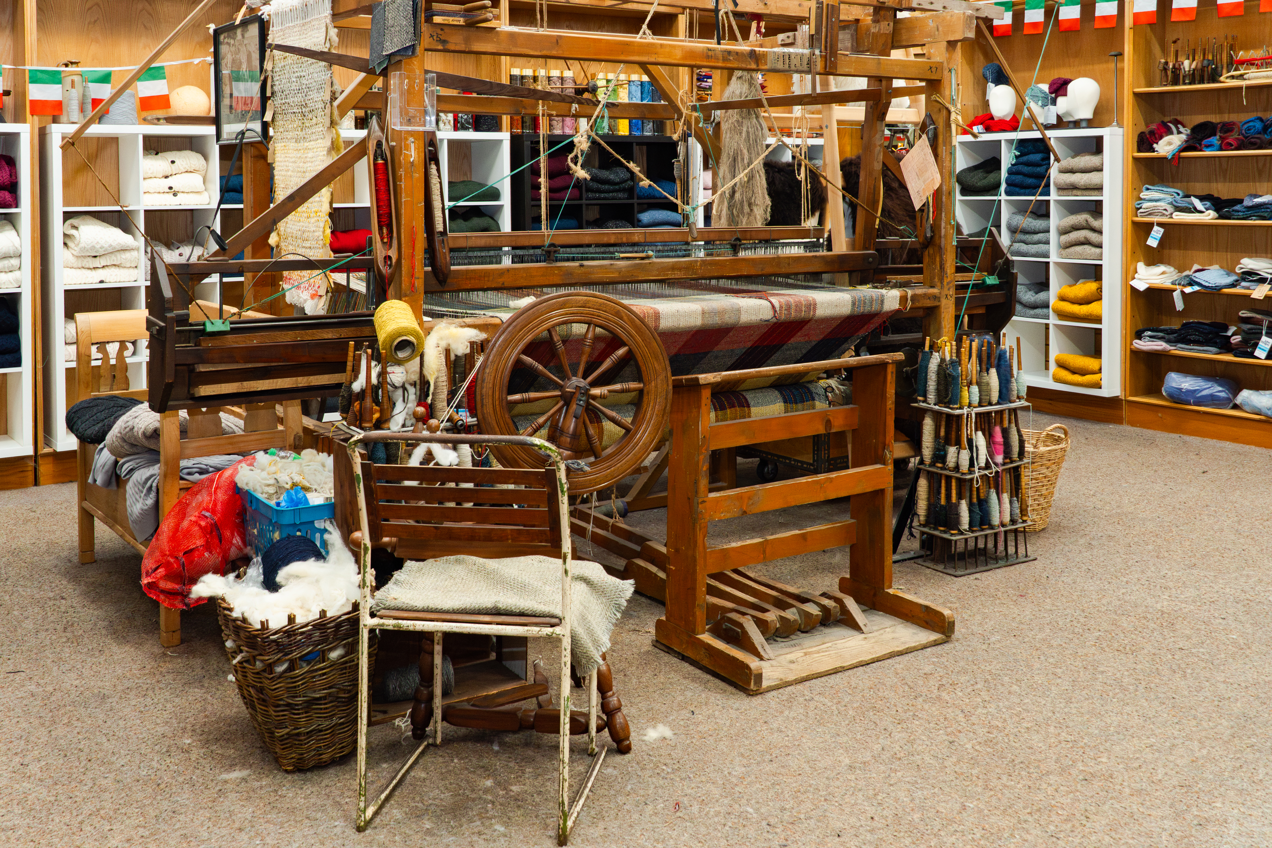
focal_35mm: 36
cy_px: 424
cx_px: 636
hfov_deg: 53.1
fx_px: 1272
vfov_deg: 36.9
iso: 800
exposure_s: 1/80
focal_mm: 24
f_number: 7.1
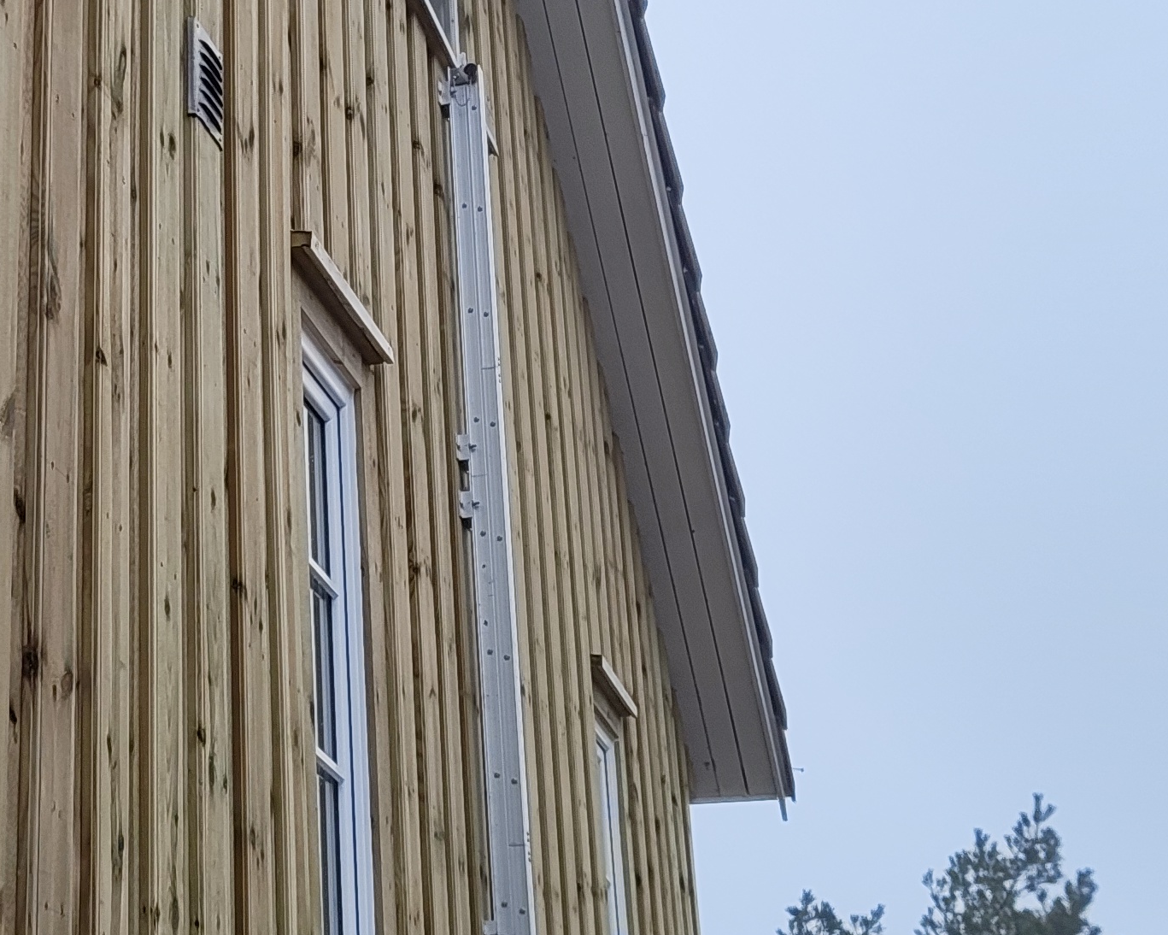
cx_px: -50
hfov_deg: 25.5
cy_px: 375
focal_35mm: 70
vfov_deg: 21.8
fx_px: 2420
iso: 50
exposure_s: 1/162
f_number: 1.88
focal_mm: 5.56
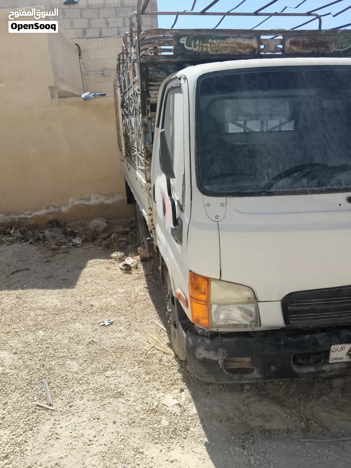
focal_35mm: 23
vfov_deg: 73.9
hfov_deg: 58.9
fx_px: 311
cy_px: 234
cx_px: 176
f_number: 1.6
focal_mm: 4.09
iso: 50
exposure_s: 1/881
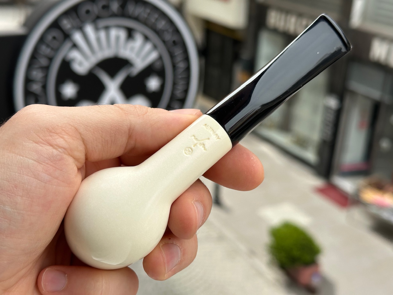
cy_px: 148
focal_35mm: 48
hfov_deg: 39.7
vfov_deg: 30.3
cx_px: 196
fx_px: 545
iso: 64
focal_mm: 6.86
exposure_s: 1/1414
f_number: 1.78
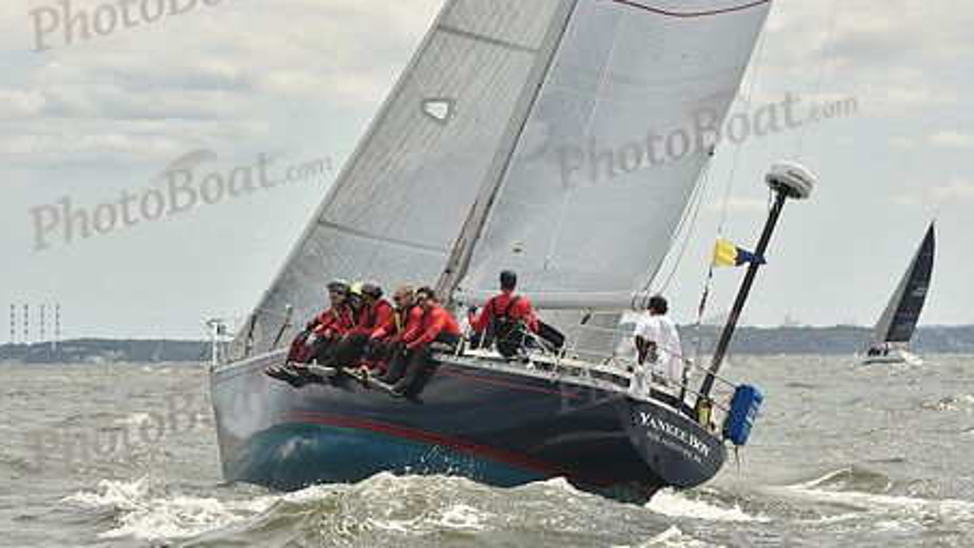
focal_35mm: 181
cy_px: 276
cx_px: 445
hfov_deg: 11.9
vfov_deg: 6.7
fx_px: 4675
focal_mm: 135
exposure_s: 1/800
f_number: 9
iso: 250
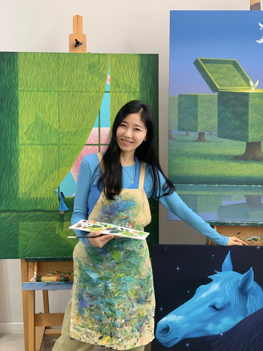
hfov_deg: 28.0
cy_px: 176
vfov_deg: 36.8
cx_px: 132
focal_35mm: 52
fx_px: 527
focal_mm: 6
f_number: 2.4
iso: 80
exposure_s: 1/60
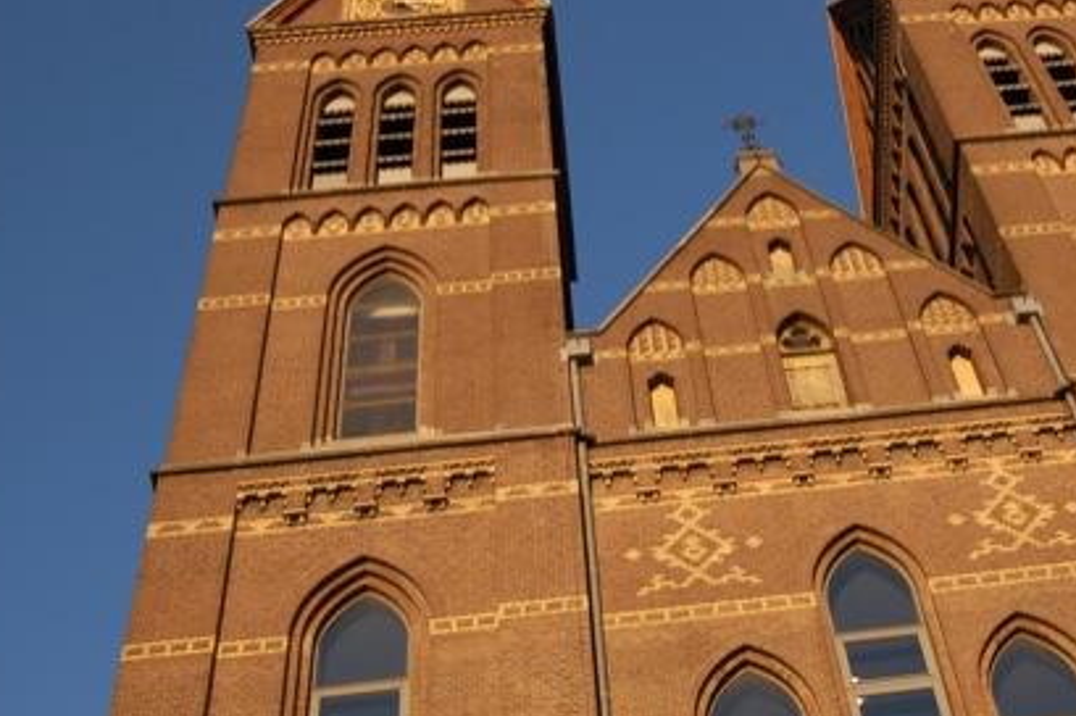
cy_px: 201
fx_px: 1822
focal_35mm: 61
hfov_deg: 32.3
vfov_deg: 22.1
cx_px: 805
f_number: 7.1
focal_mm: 26
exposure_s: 1/200
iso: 200
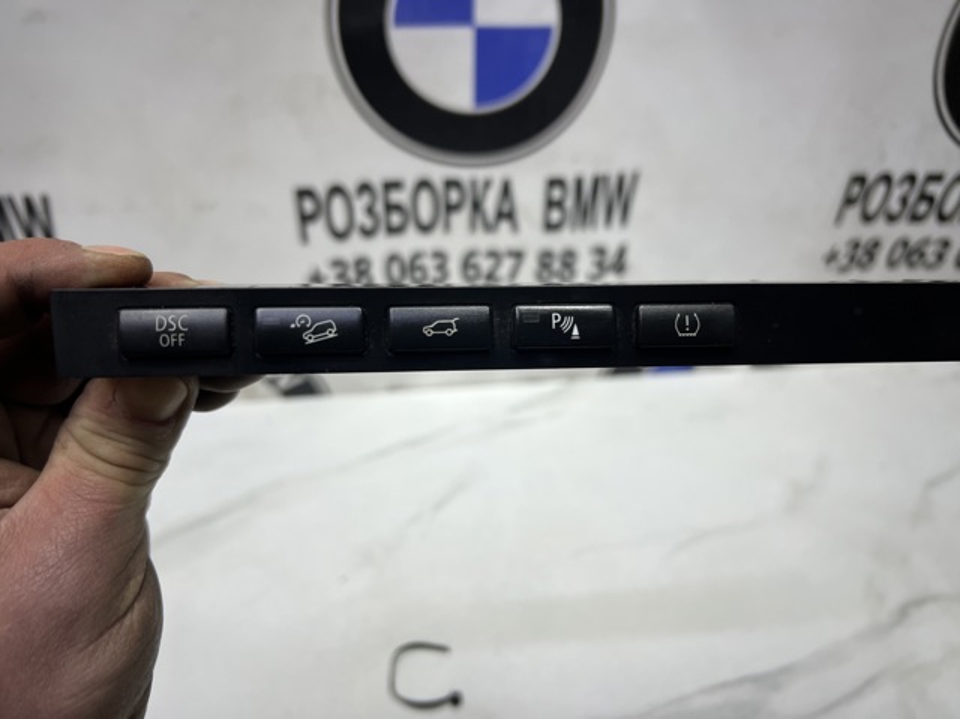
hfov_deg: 67.3
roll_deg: -0.5
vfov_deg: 53.0
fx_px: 721
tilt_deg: -35.8
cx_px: 480
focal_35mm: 26
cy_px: 360
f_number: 1.5
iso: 80
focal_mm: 5.7
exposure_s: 1/121
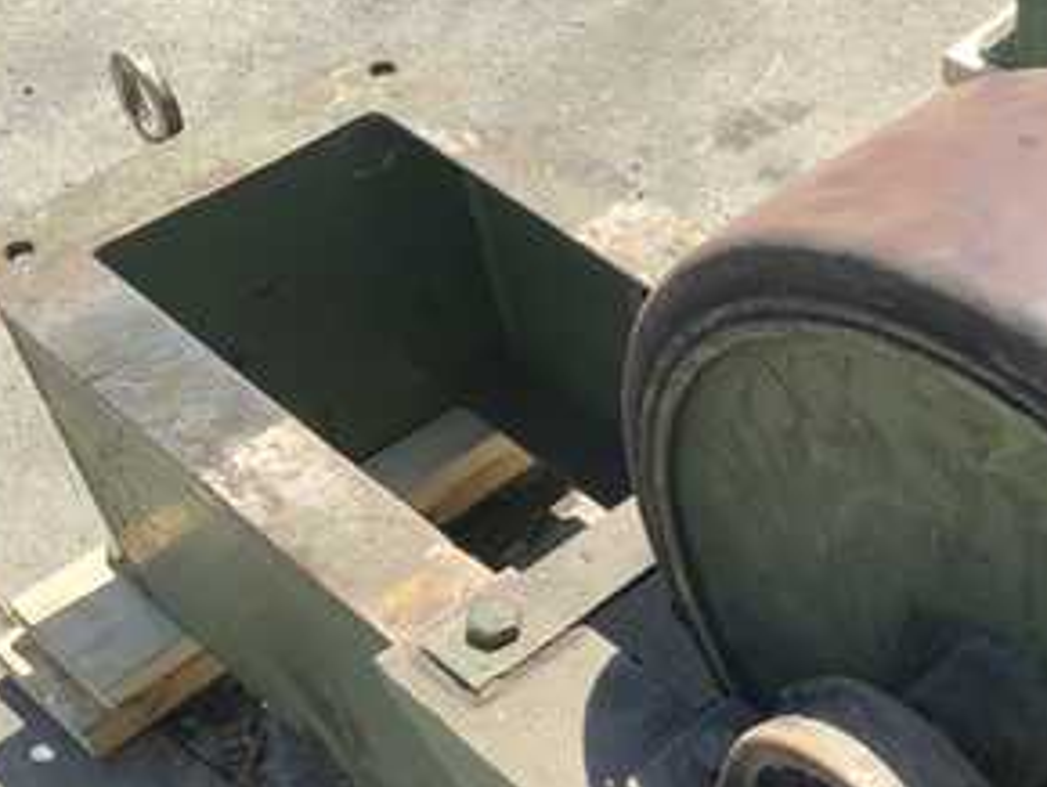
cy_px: 625
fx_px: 1816
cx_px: 975
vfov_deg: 24.1
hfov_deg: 30.5
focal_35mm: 60
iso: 16
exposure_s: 1/804
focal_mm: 3
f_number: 1.8
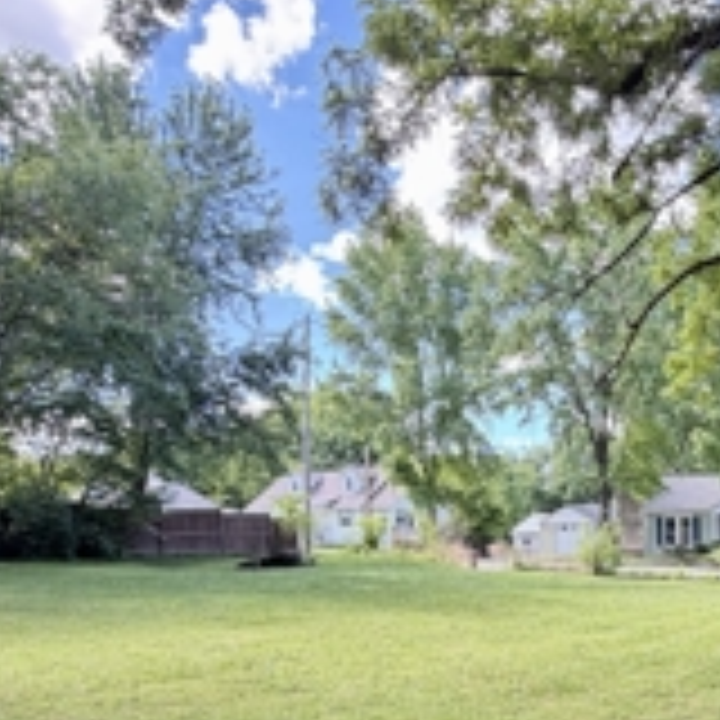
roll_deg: +2.4
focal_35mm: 31
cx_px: 580
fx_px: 729
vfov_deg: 49.3
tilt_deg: -5.0
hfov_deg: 49.3
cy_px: 580
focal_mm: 2.22
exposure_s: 1/121
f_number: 2.2
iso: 125
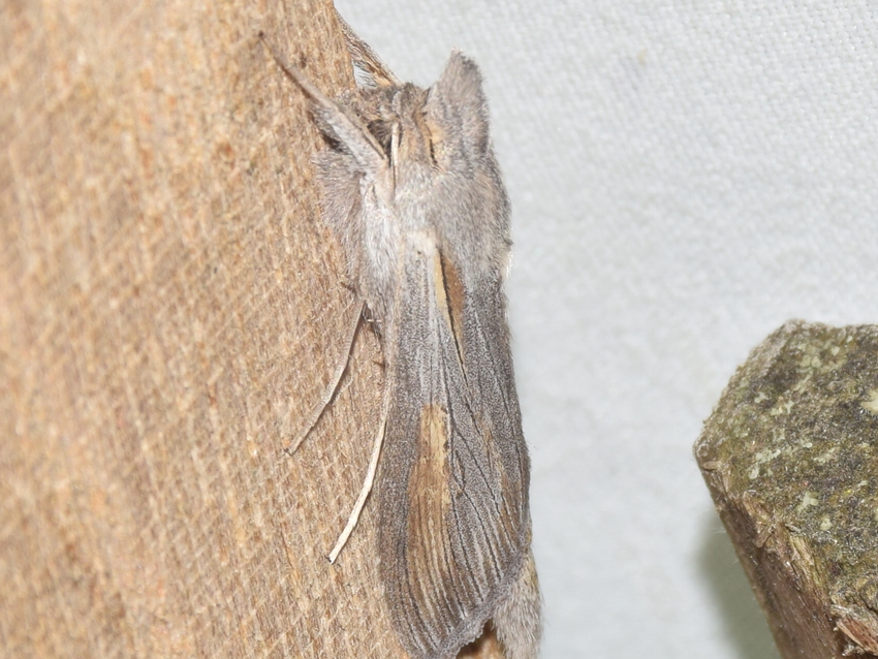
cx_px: 478
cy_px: 330
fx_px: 5785
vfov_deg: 6.5
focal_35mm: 228
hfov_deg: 8.7
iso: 100
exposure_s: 1/60
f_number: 13
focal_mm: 140
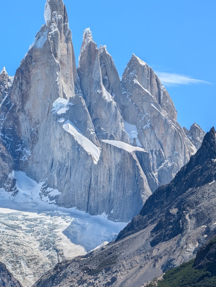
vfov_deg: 9.4
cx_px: 45
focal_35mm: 210
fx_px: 1742
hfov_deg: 7.1
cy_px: 201
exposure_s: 1/835
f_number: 2.8
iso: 16
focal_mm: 18
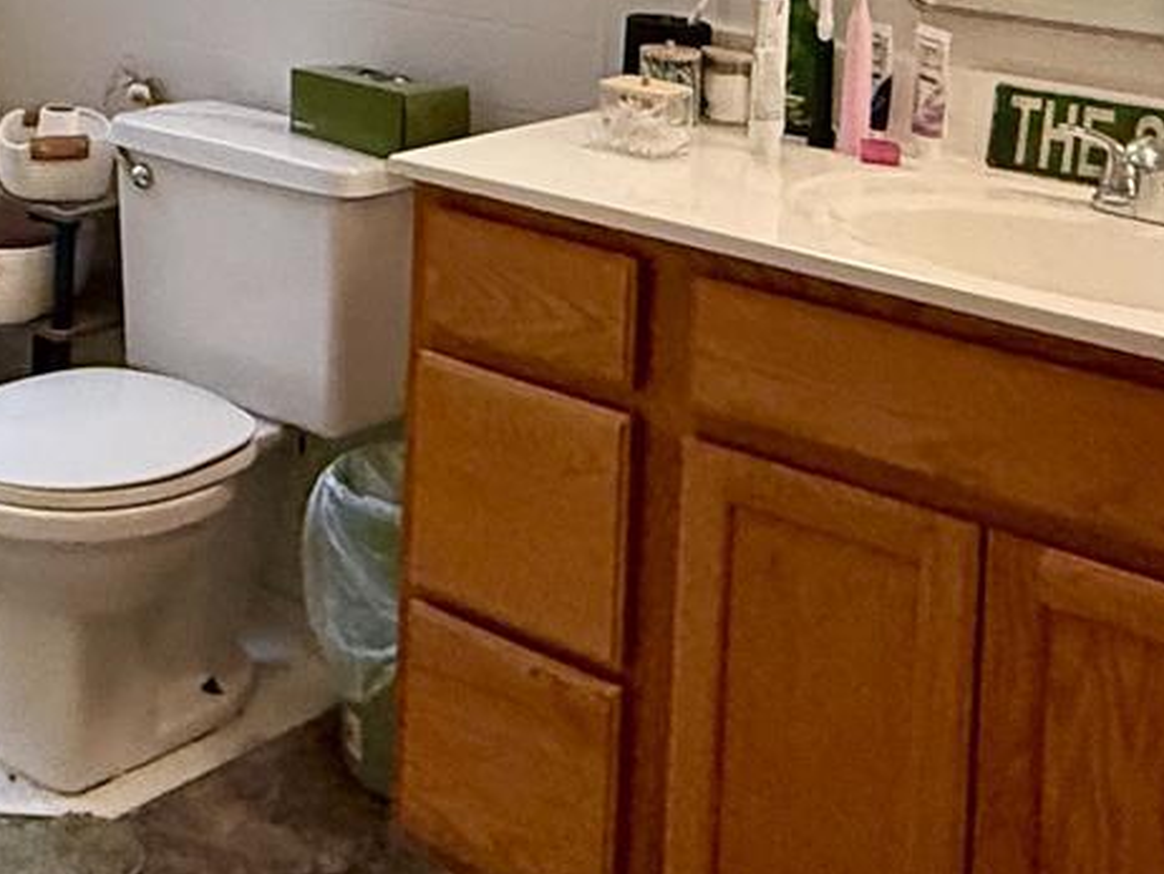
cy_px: -264
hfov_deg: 29.6
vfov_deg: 21.4
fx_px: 2086
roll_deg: -2.0
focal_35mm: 62
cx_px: 66
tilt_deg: -1.3
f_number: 2.2
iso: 500
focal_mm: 2.22
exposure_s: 1/120
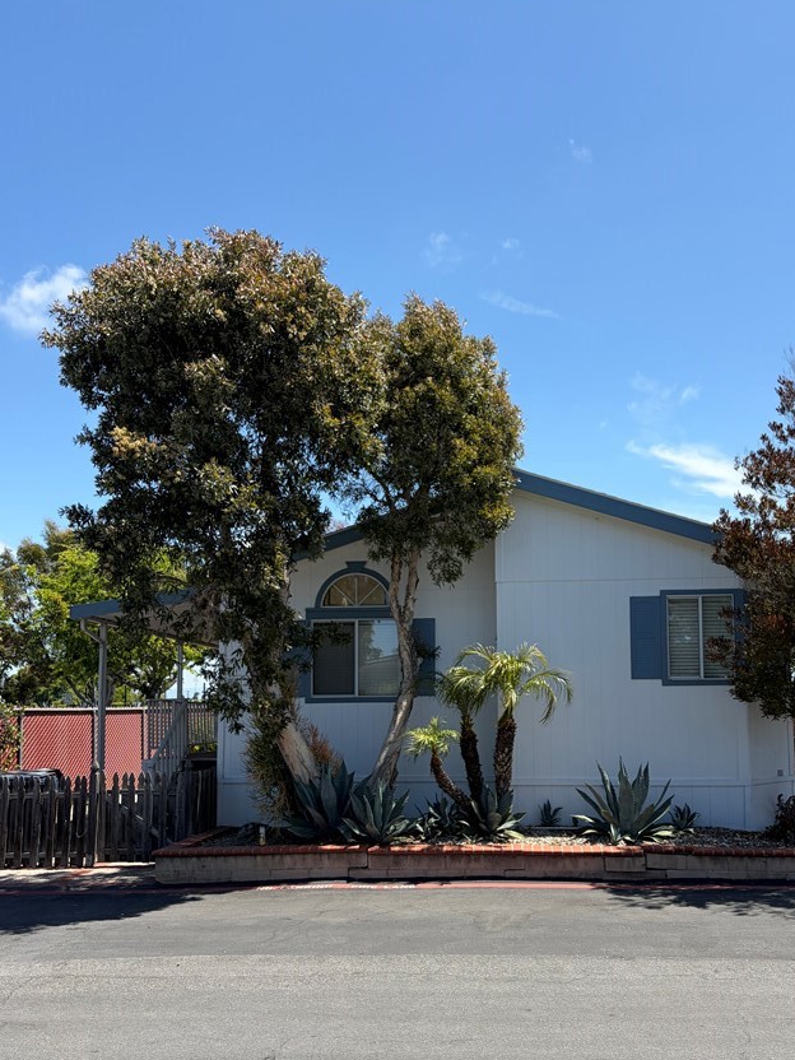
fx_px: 980
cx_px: 450
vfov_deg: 56.4
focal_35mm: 32
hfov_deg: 44.1
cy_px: 636
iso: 50
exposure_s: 1/4065
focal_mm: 5.96
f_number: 1.6
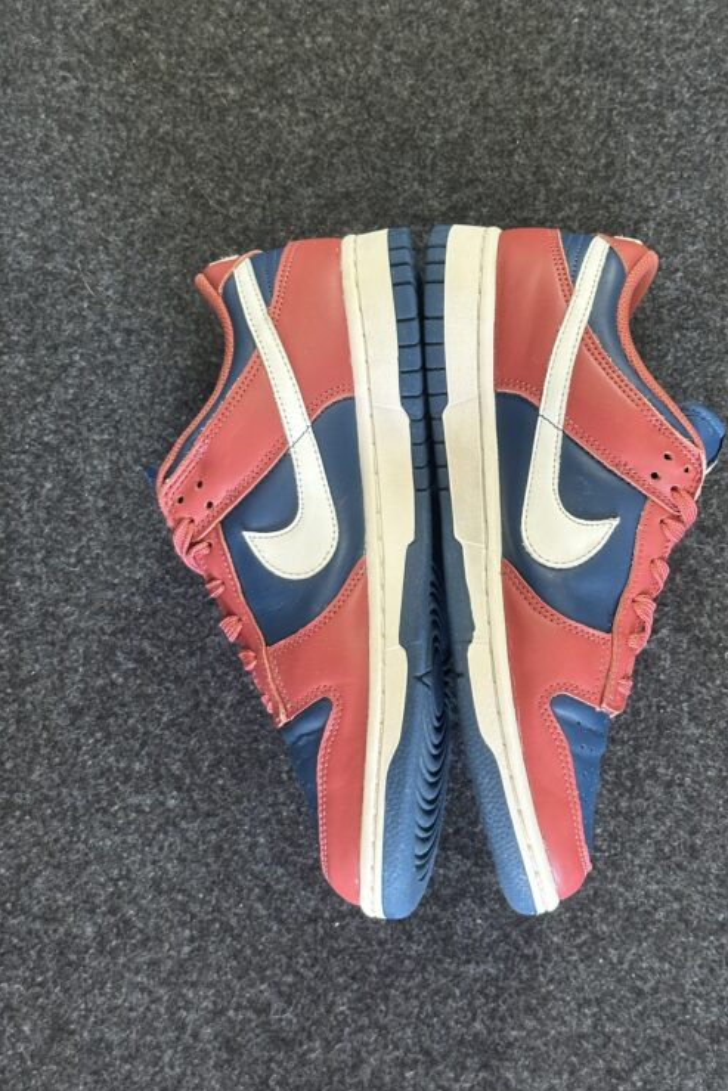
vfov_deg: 36.9
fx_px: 1637
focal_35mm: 54
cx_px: 440
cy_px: 531
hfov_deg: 25.0
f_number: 1.78
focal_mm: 6.86
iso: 200
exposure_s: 1/50
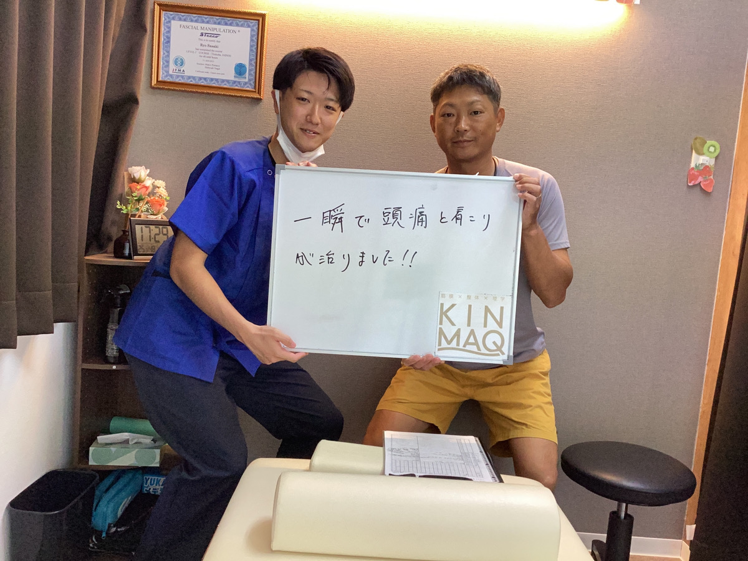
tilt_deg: -6.2
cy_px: 280
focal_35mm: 31
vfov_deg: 45.4
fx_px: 670
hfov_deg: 58.4
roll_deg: -4.0
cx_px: 374
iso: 160
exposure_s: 1/50
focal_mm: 3.3
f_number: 2.4
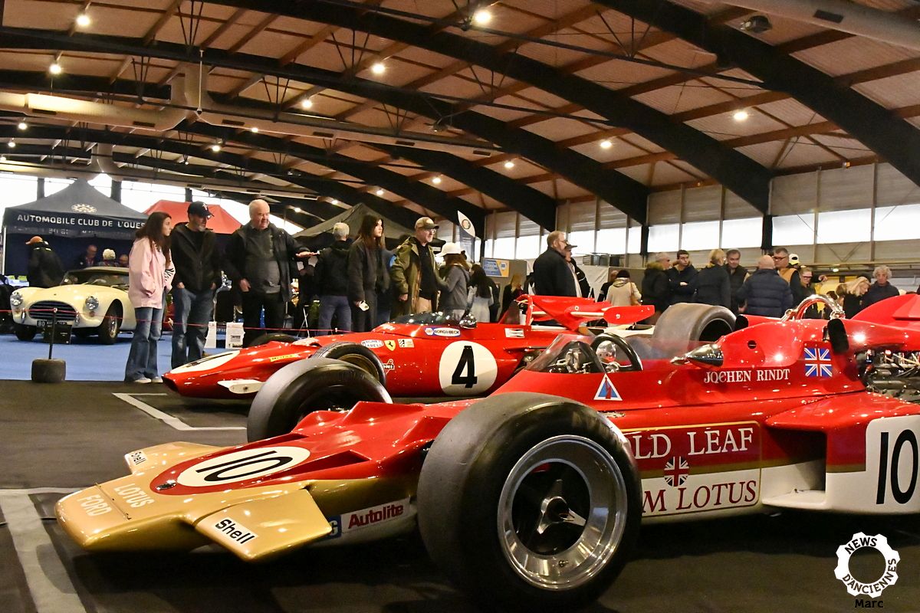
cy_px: 306
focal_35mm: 36
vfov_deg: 36.9
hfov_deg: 53.1
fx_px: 920
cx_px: 460
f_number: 16
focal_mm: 24
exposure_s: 1/50
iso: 14400
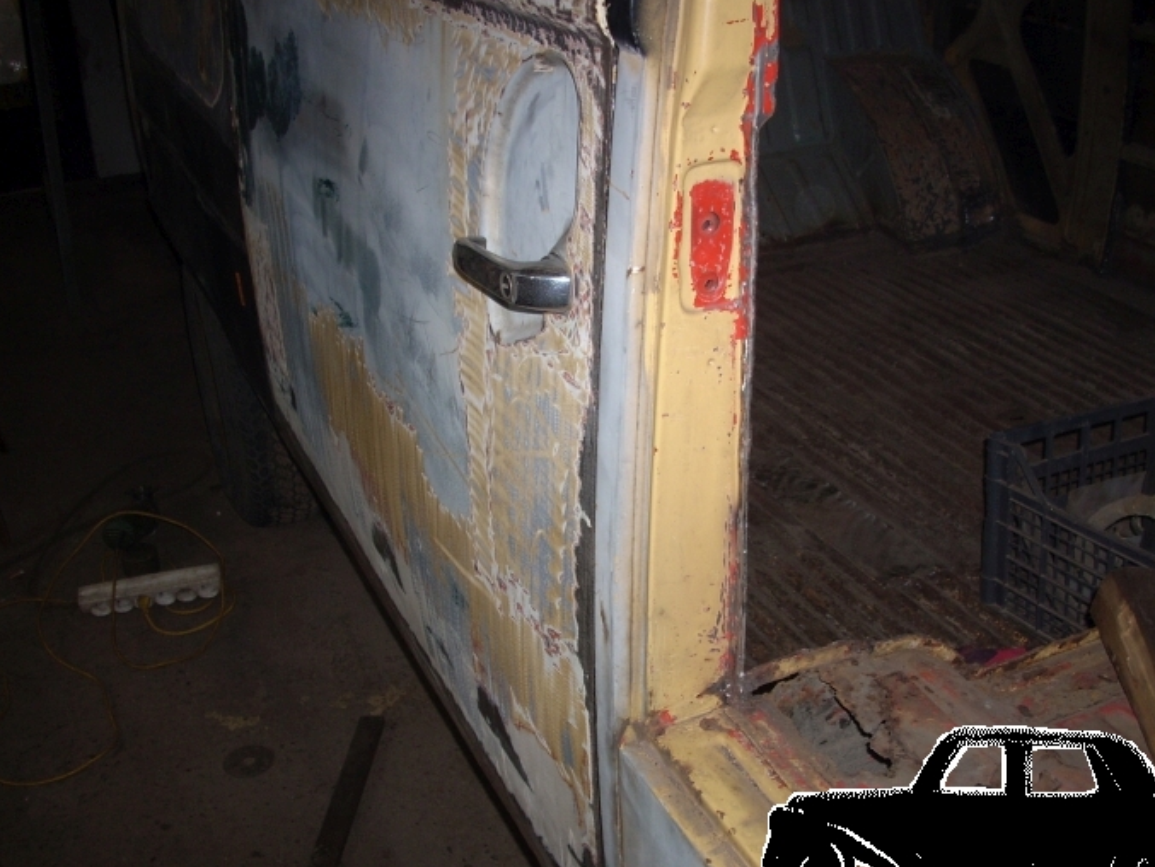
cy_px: 457
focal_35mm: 41
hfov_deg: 45.8
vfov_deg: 35.1
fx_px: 1368
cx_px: 606
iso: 64
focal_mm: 6.2
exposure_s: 1/60
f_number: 2.8
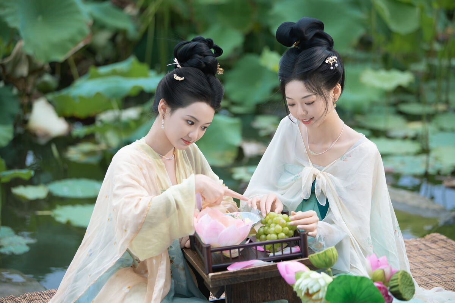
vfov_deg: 11.9
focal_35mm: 115
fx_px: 1453
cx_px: 228
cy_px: 152
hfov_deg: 17.8
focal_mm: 115
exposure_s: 1/250
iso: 100
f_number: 2.8
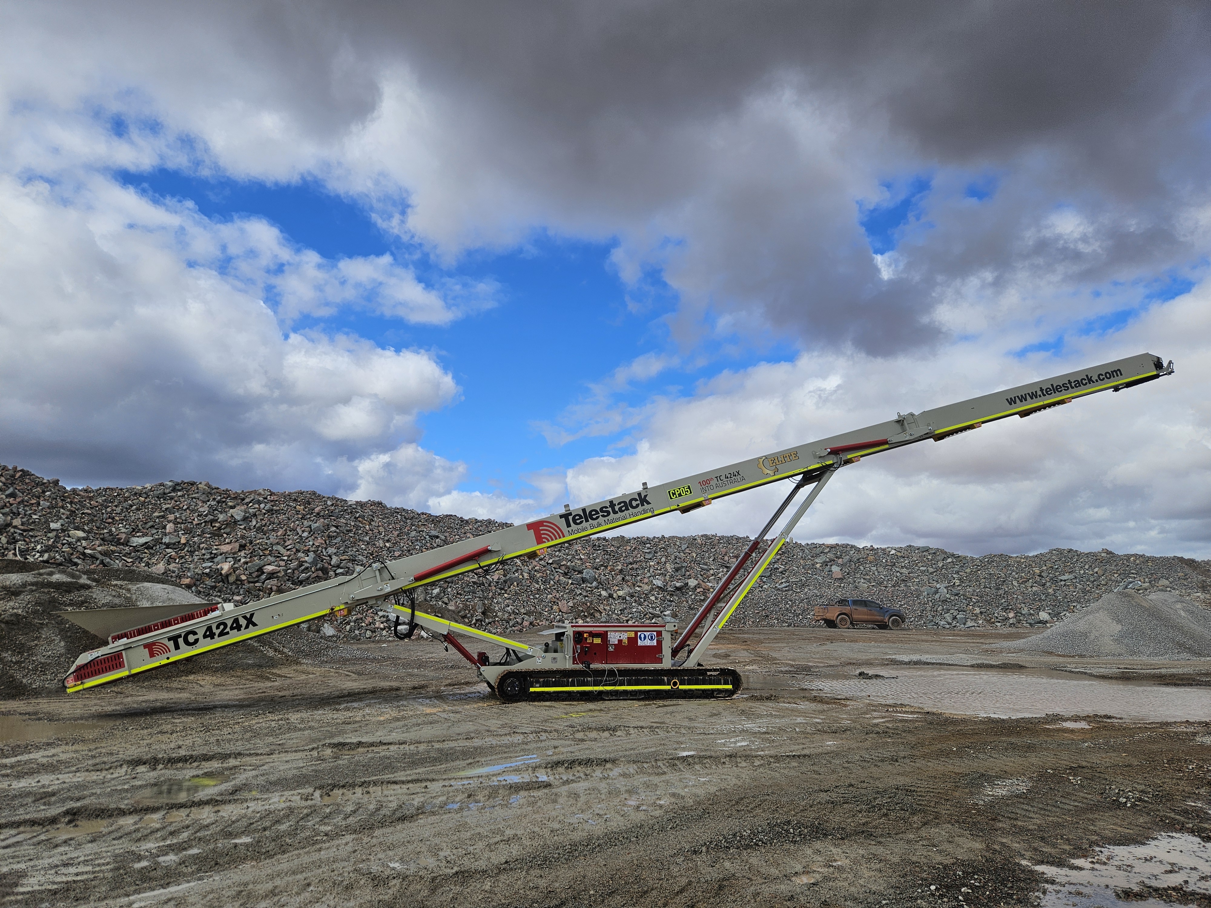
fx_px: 805
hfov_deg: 73.9
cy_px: 454
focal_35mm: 23
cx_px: 606
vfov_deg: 58.9
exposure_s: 1/2929
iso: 25
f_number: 1.8
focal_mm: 5.4
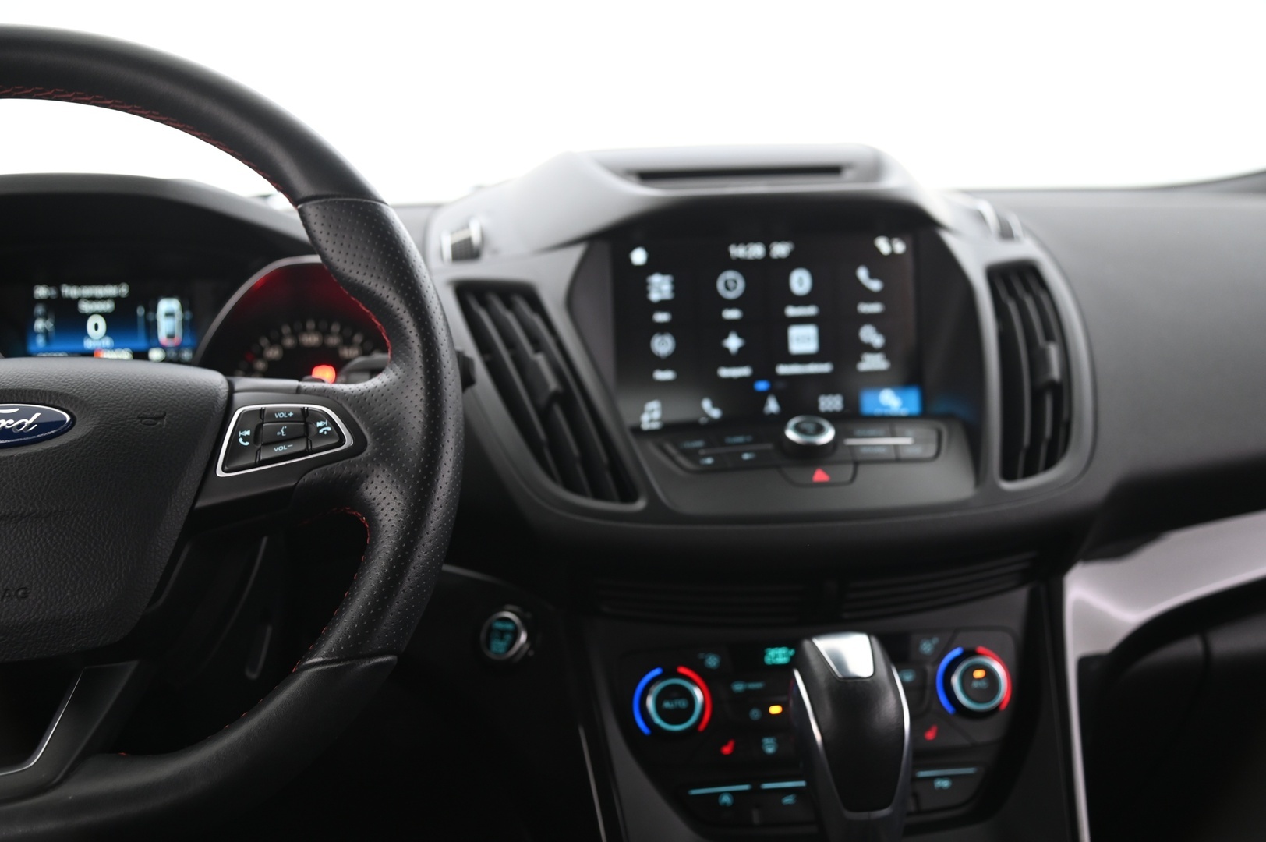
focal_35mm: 48
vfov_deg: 28.0
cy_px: 421
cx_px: 633
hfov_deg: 41.1
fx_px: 1687
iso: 1250
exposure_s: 1/8
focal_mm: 48
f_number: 4
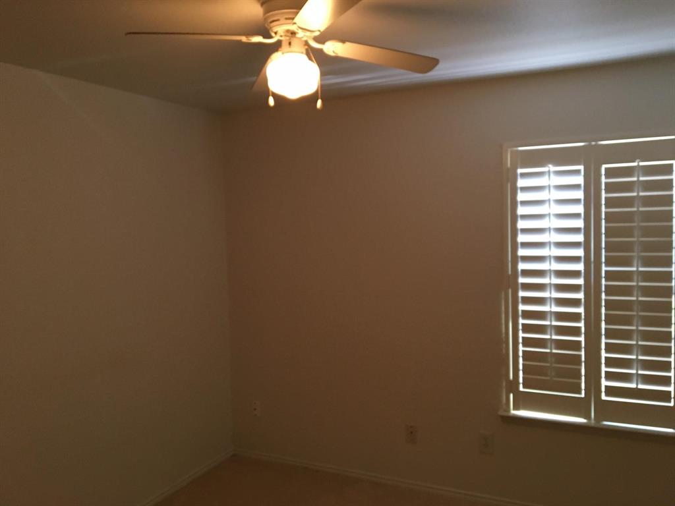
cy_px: 253
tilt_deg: -5.6
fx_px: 565
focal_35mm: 29
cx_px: 338
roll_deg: +1.1
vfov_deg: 48.2
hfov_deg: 61.7
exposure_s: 1/30
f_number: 2.2
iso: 125
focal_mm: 4.15
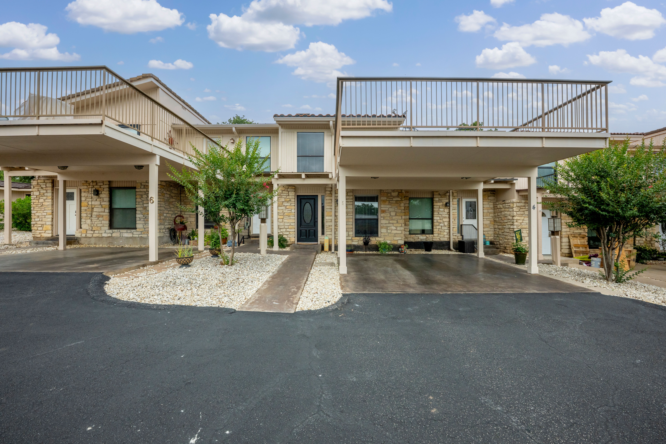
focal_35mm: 14
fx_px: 259
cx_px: 333
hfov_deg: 104.3
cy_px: 222
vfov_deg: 81.2
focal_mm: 14
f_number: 11
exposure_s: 1/640
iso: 800
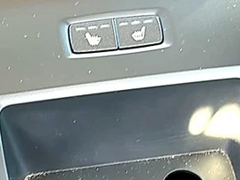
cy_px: 105
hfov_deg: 19.1
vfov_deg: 14.4
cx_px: 120
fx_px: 714
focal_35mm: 103
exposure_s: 1/40
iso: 200
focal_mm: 6.86
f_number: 1.78
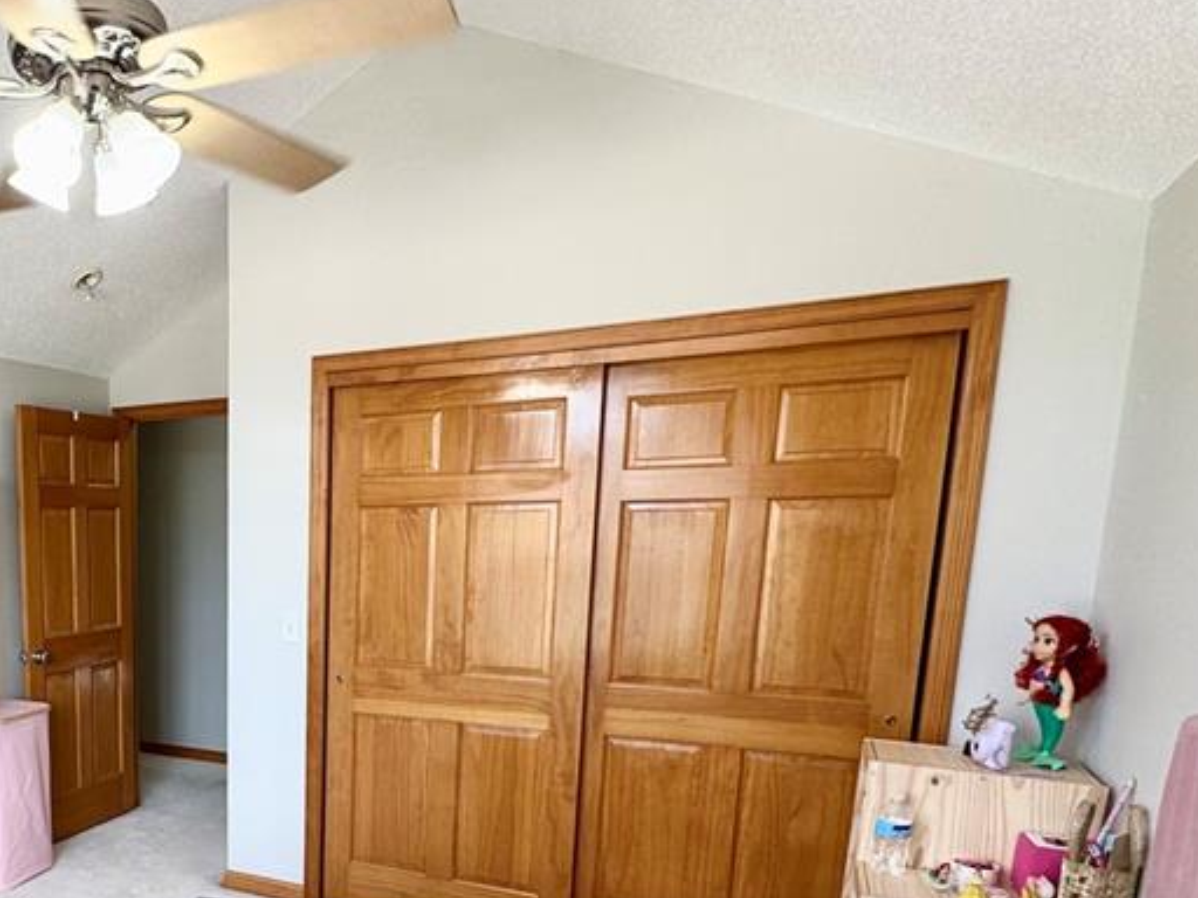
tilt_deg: -10.6
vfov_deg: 47.5
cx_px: 145
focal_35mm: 28
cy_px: 695
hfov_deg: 55.9
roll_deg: +0.6
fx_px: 969
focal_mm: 2.22
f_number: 2.2
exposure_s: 1/120
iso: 125
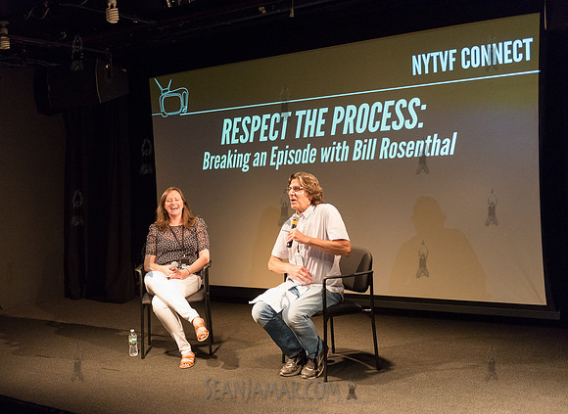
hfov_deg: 45.6
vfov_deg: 34.2
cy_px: 231
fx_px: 672
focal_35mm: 41
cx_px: 234
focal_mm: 35
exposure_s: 1/200
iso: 4000
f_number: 2.8
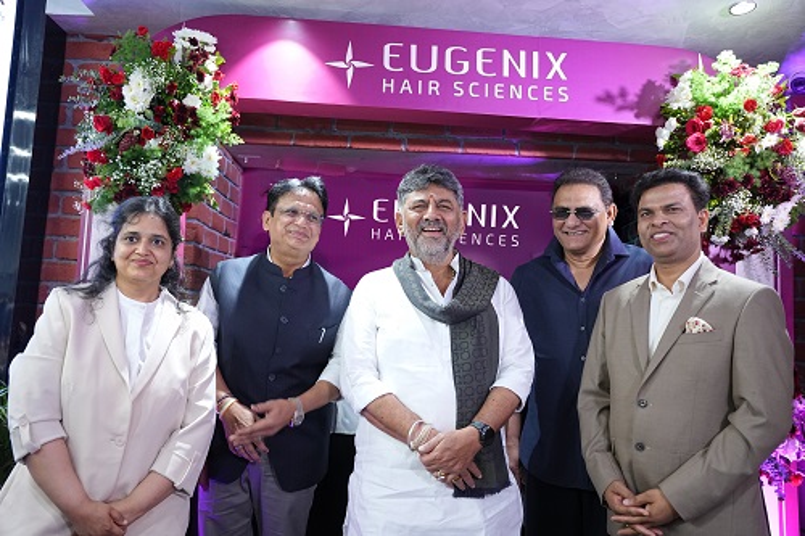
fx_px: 664
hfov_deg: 62.5
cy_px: 268
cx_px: 402
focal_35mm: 30
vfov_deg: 44.0
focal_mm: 29.7
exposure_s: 1/160
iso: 2500
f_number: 2.8
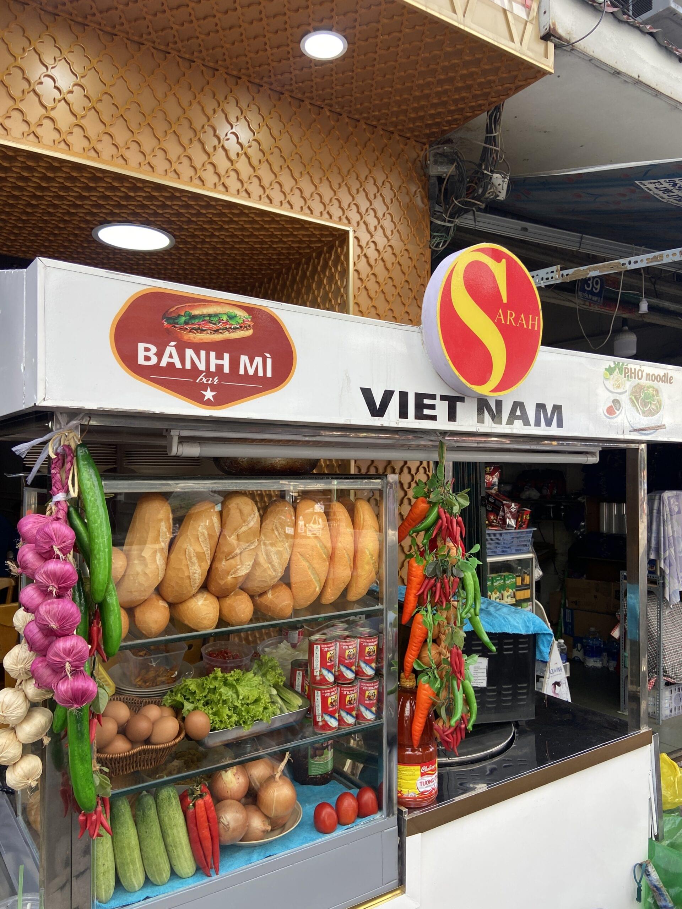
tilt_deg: +1.8
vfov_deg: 67.3
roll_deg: -0.3
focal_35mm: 26
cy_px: 454
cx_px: 341
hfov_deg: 53.1
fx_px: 683
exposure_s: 1/361
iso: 32
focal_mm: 4.25
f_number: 1.8
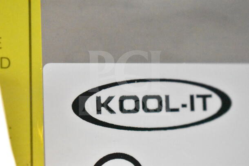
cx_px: 124
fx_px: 571
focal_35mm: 82
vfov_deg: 16.6
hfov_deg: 24.6
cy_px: 83
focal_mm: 55
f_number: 5.6
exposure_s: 1/20
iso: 25600
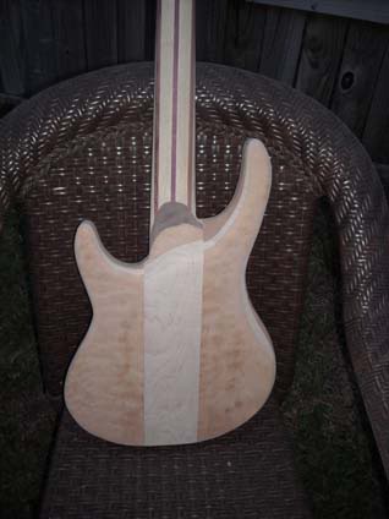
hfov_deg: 40.7
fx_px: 524
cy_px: 260
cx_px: 194
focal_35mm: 35
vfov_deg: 52.6
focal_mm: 5.7
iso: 200
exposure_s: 1/60
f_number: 2.8
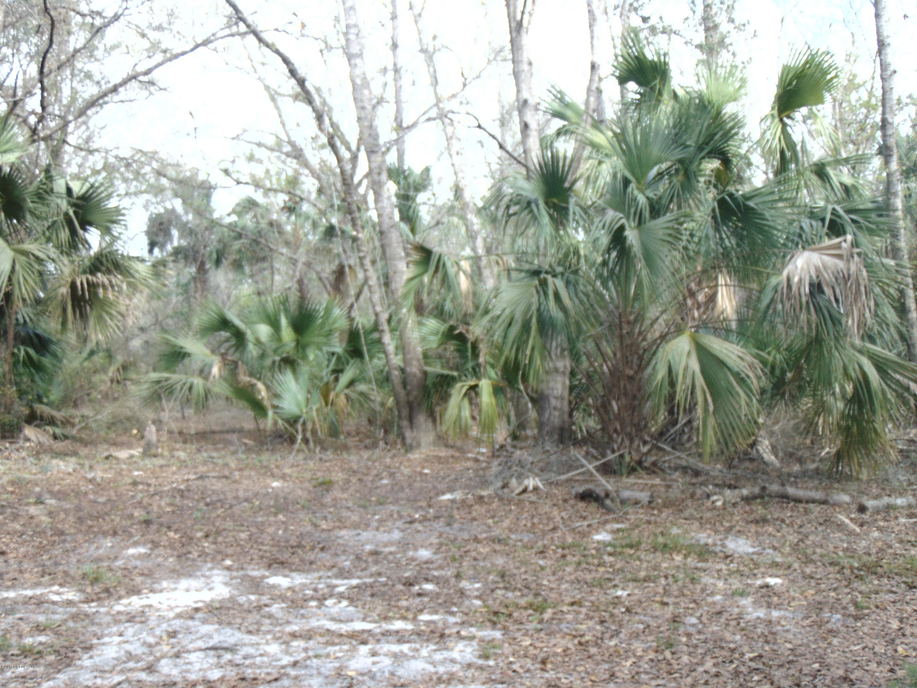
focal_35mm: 42
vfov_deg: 34.3
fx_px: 1113
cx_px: 458
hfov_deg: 44.8
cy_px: 344
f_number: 3.3
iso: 80
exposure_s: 1/160
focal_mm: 7.6
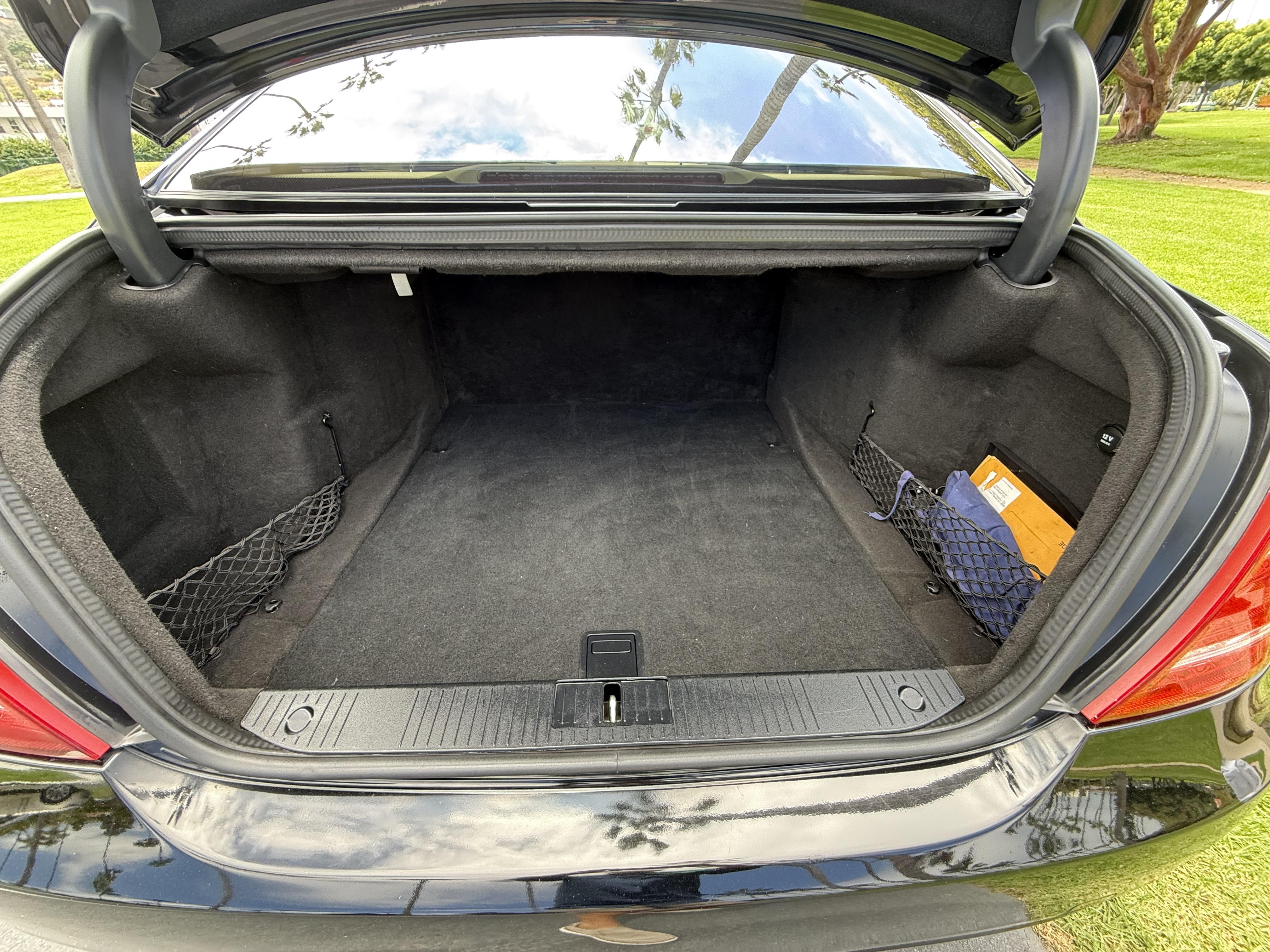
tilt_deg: -33.7
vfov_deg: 85.7
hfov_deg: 102.1
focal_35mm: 14
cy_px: 476
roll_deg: +4.0
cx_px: 635
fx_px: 514
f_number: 2.2
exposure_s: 1/99
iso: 200
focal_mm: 2.22
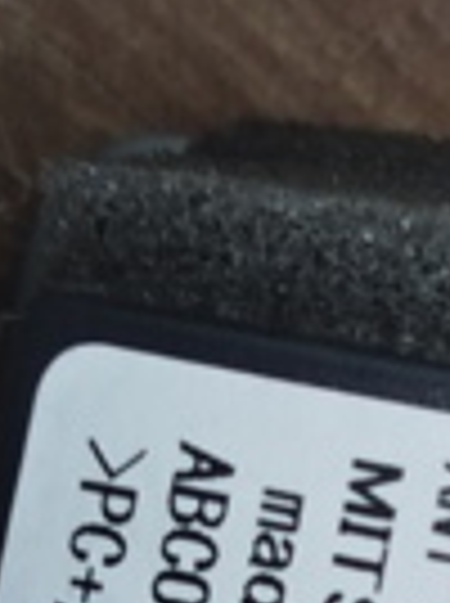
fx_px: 2991
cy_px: 657
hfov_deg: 8.5
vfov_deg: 11.4
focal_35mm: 172
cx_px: 554
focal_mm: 5.31
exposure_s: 1/50
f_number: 1.7
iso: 100
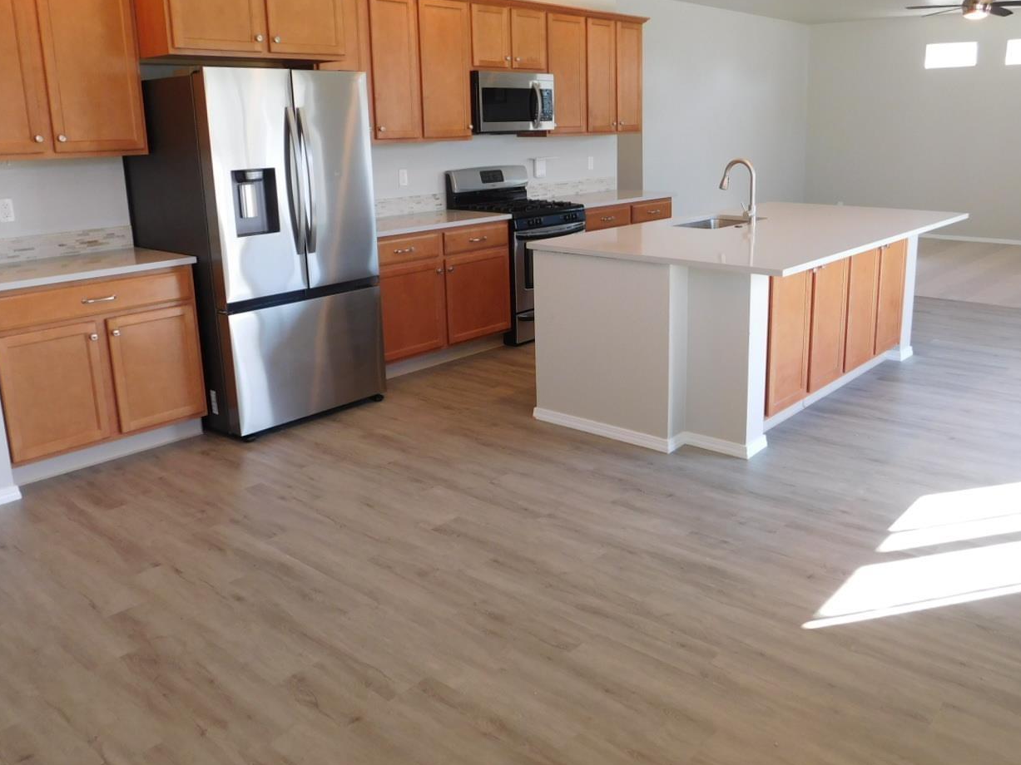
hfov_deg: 59.8
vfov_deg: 46.6
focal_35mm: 30
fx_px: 885
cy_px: 316
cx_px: 567
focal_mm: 4
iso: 125
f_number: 3
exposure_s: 1/40
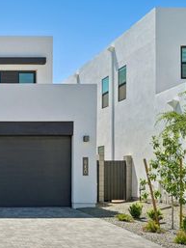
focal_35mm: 56
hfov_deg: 23.5
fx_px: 401
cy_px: 112
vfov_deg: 34.3
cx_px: -45
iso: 100
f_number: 8
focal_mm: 30
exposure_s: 1/400
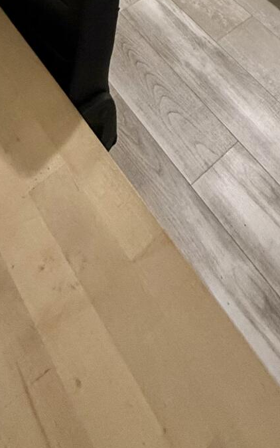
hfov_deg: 26.8
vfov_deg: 29.8
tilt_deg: -23.5
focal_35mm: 44
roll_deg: -2.6
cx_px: 311
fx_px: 537
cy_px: -203
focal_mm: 2.22
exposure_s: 1/60
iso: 250
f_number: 2.2
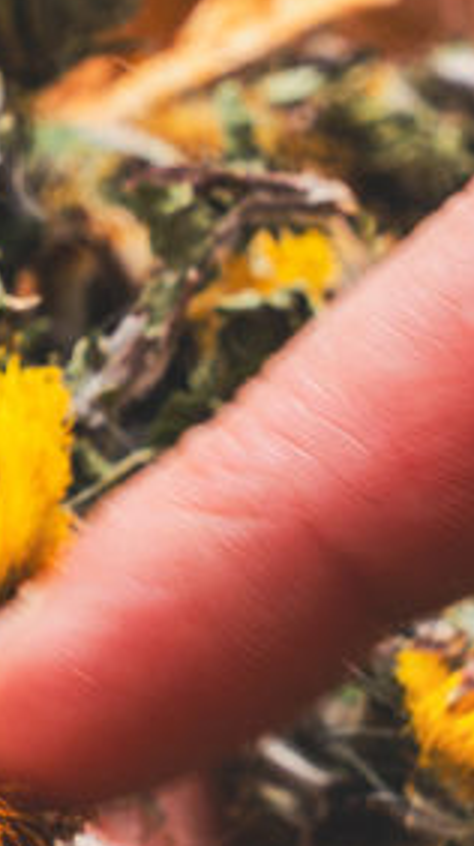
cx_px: -330
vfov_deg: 5.4
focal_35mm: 400
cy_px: 0
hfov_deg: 3.0
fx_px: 8965
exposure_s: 1/160
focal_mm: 70
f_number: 8
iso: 100
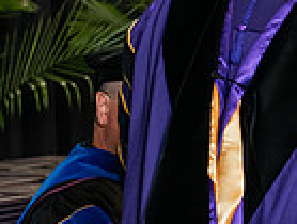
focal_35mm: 264
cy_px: 52
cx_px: 483
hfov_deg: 7.3
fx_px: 2271
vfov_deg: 5.7
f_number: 5
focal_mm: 66
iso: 2000
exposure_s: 1/200
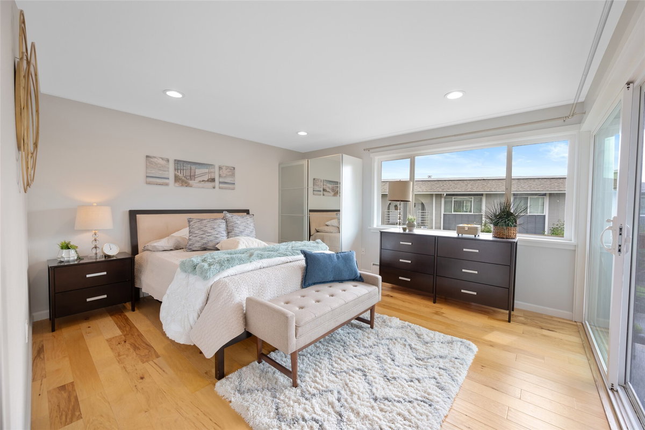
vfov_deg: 81.2
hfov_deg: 104.3
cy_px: 215
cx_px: 322
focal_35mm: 14
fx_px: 251
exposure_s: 1/10
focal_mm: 14
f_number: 8
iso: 64
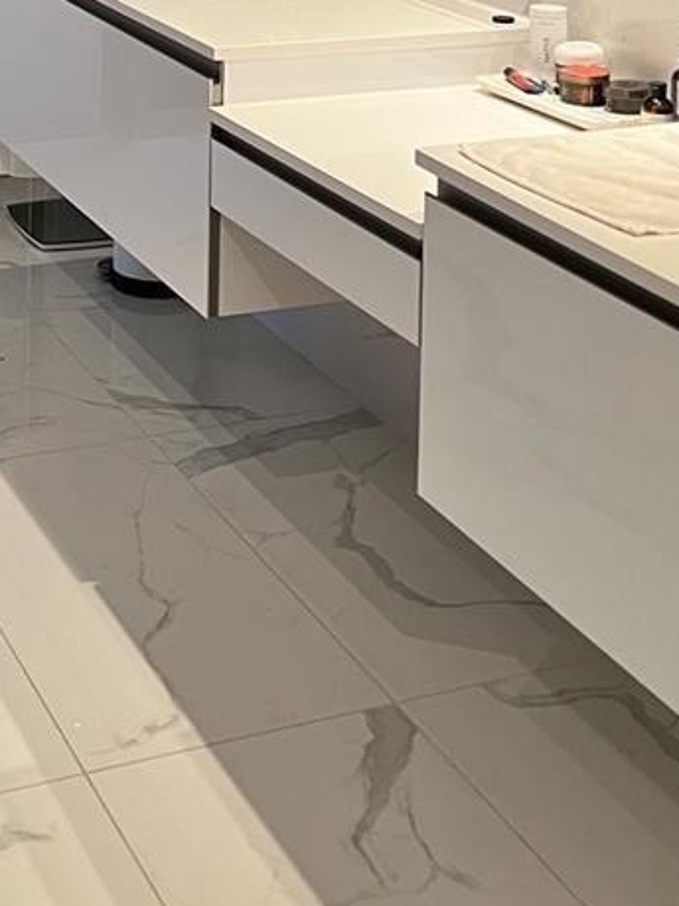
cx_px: 144
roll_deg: +0.0
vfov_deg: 25.7
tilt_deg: -5.5
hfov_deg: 21.4
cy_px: -174
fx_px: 1779
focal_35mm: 68
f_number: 1.5
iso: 125
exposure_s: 1/60
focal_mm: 5.7
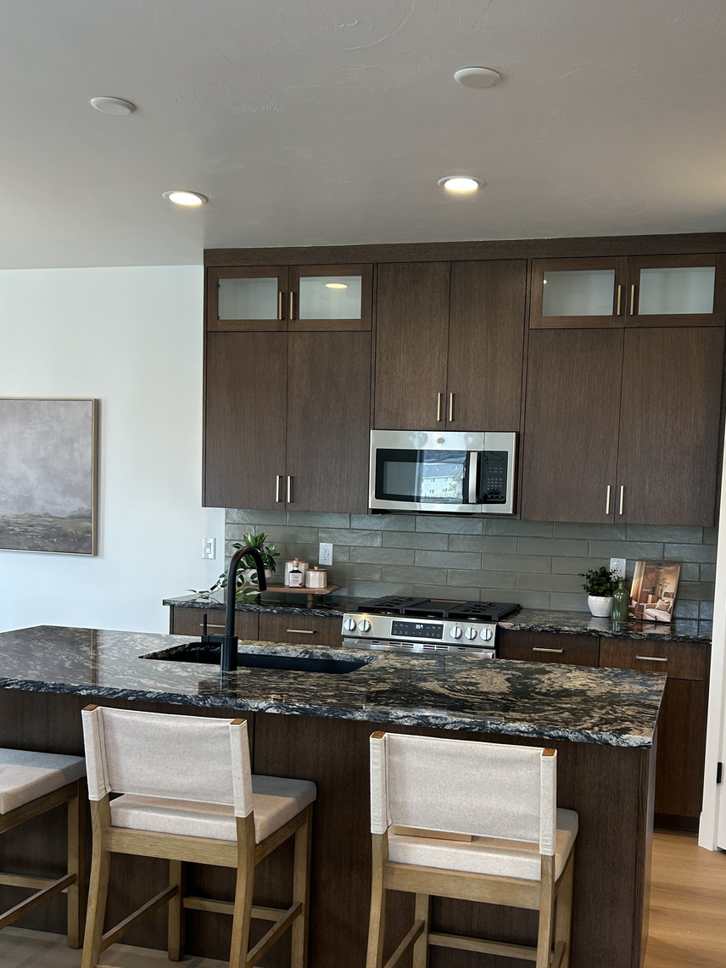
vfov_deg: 52.3
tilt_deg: -4.5
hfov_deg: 40.4
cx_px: 462
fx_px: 979
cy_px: 576
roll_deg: -2.2
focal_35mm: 35
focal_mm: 5.7
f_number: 1.5
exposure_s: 1/120
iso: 80
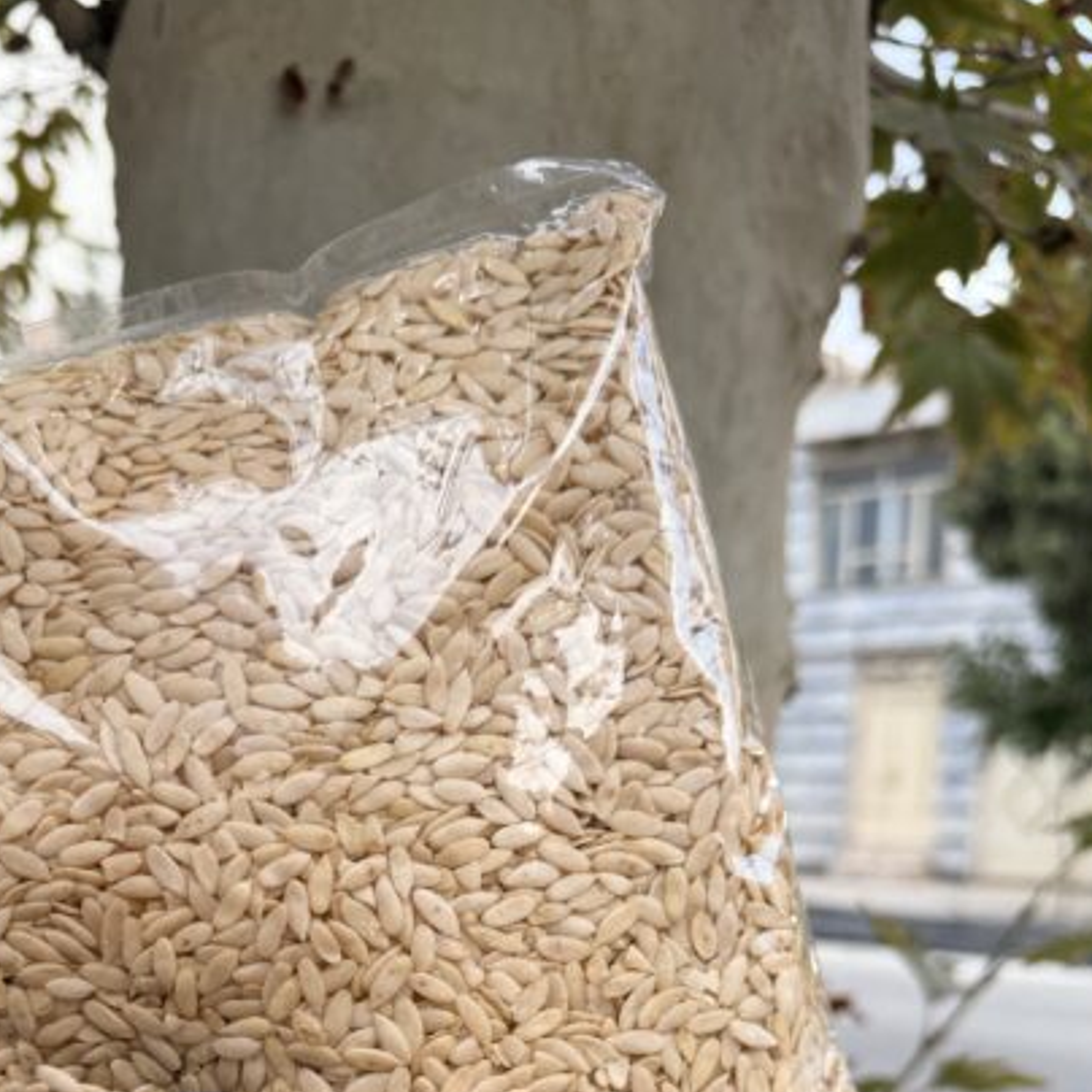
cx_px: 341
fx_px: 1499
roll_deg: -0.5
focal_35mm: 42
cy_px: 1049
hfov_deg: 39.4
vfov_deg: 36.6
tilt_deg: -9.6
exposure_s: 1/273
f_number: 1.78
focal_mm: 6.76
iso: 64
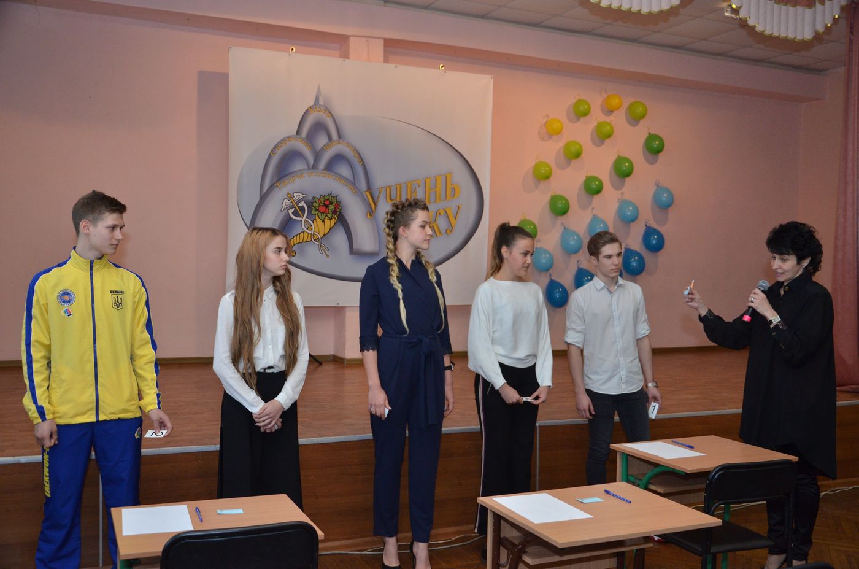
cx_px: 430
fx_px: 857
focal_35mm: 36
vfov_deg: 36.7
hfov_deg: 53.2
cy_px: 284
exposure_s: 1/250
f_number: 3.8
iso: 1000
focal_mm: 24
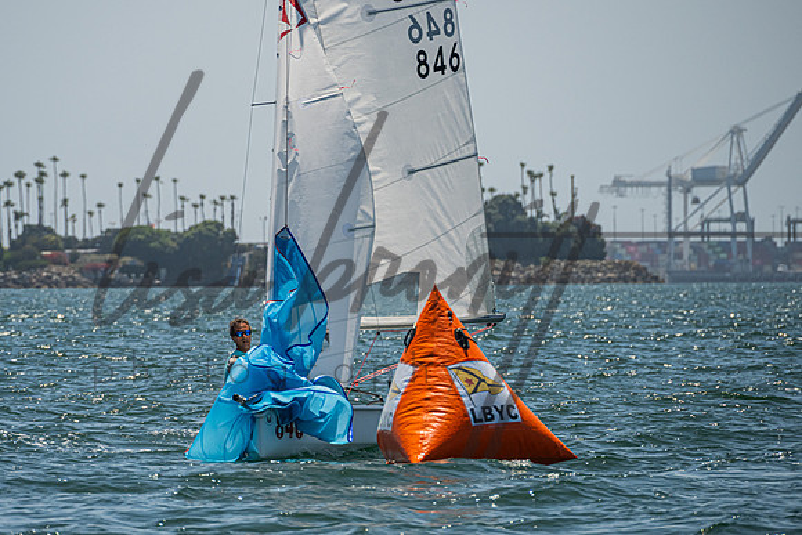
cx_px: 322
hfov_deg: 4.7
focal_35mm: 438
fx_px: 9760
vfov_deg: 3.1
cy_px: 270
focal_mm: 320
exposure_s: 1/3200
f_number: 8
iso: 400
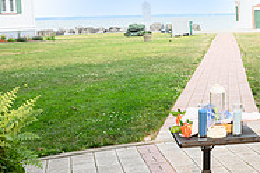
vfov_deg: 18.2
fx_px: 542
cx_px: 355
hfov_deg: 23.3
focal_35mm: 75
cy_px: 68
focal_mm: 24
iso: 500
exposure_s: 1/200
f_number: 6.3
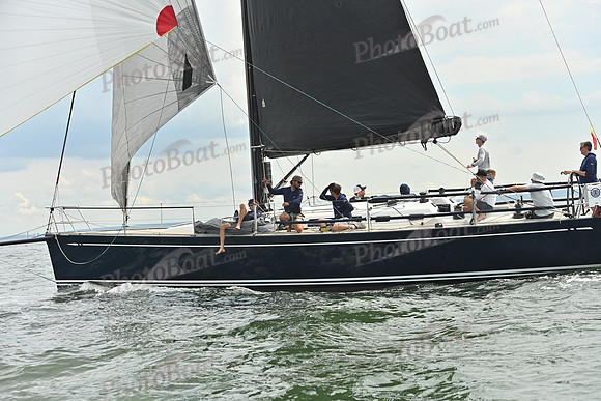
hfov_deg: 28.8
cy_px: 200
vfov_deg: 19.5
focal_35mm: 70
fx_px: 1169
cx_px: 300
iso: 320
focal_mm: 70
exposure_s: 1/1600
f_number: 6.3
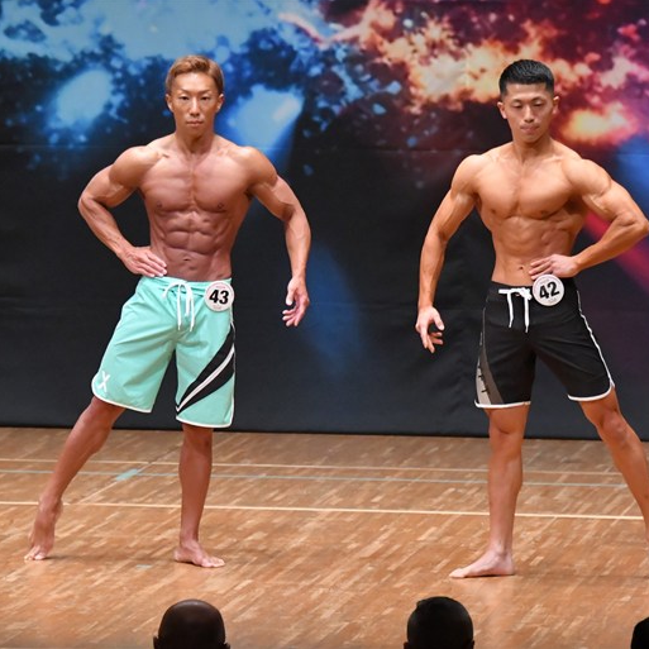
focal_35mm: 327
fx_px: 6936
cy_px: 324
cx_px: 323
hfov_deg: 5.4
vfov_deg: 5.4
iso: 8000
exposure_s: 1/400
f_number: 5.6
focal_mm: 170
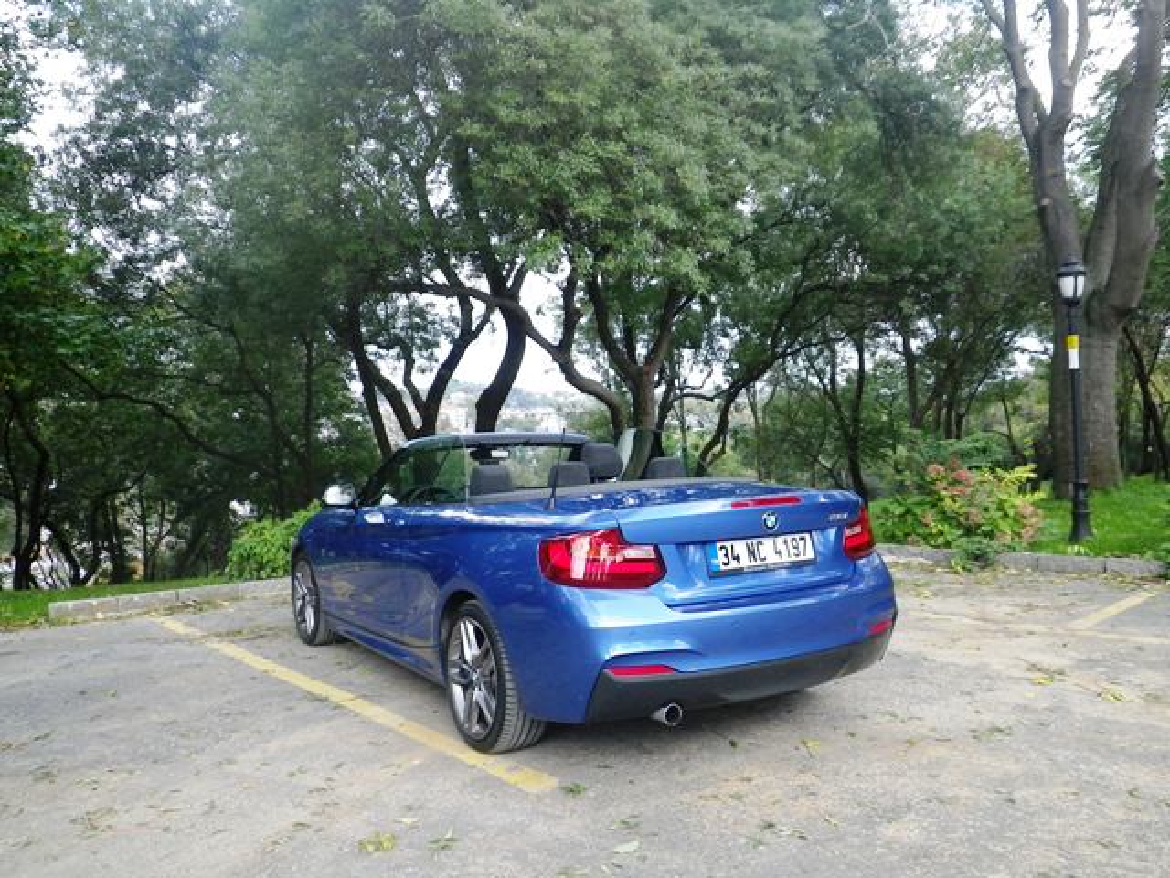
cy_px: 439
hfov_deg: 63.4
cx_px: 585
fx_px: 946
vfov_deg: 49.7
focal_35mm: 28
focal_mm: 5
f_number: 3.5
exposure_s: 1/125
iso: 80
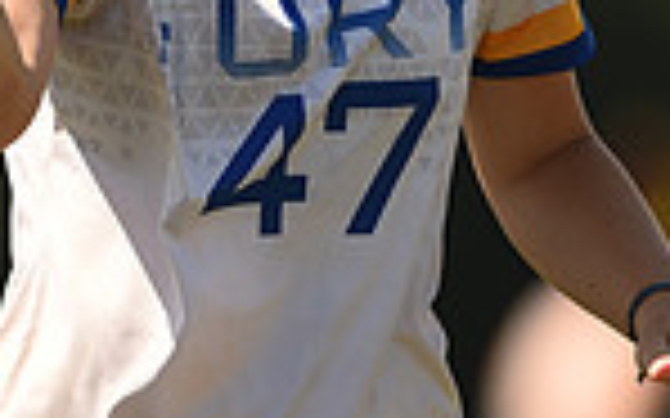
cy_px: -124
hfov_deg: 1.3
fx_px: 28858
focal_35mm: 1581
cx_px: 184
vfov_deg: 0.8
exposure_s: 1/1600
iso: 100
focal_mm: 400
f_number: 2.8
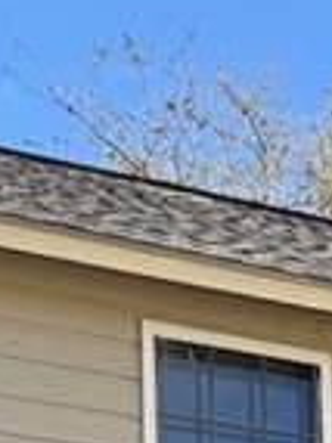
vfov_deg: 12.7
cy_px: 979
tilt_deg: +5.9
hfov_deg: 11.2
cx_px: -81
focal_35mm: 129
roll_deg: +0.1
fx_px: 1652
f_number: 1.78
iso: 80
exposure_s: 1/1949
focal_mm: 6.76
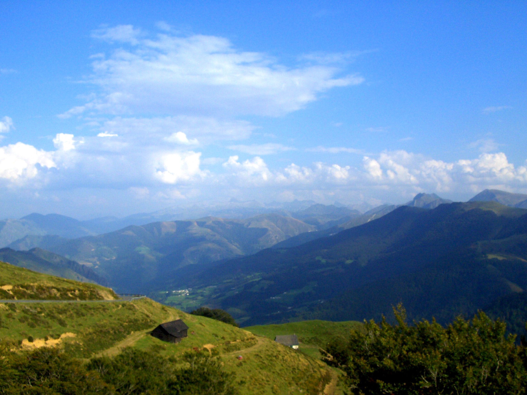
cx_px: 264
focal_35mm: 40
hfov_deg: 46.8
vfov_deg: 36.0
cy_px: 198
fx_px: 609
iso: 100
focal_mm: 6.8
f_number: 4.59
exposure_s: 1/877
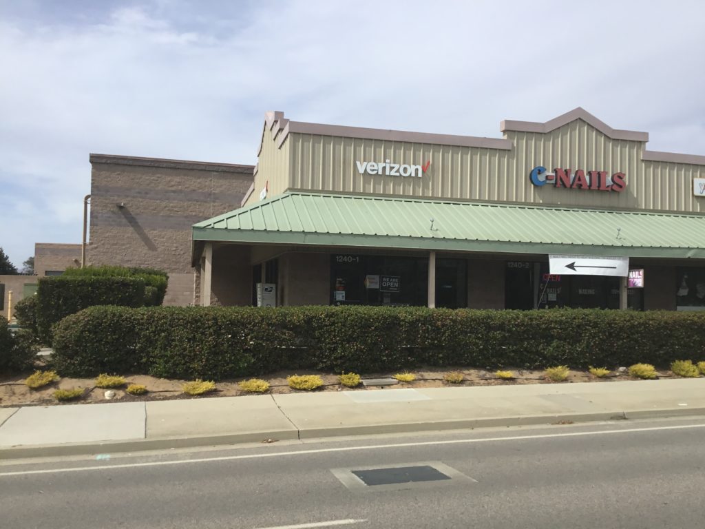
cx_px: 352
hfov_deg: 58.4
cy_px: 264
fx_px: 631
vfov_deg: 45.4
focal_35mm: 31
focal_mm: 3.3
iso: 25
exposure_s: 1/1942
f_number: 2.4
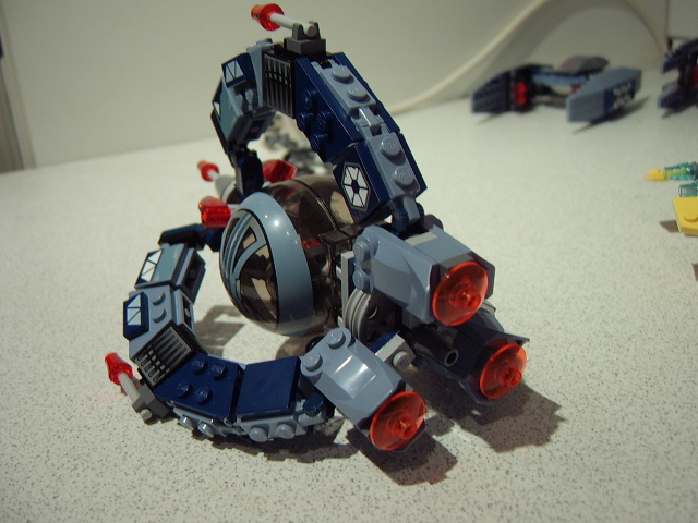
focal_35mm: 31
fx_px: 625
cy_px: 262
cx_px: 349
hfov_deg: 58.4
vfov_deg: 45.4
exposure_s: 1/12
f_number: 2.7
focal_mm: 8.13
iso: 100
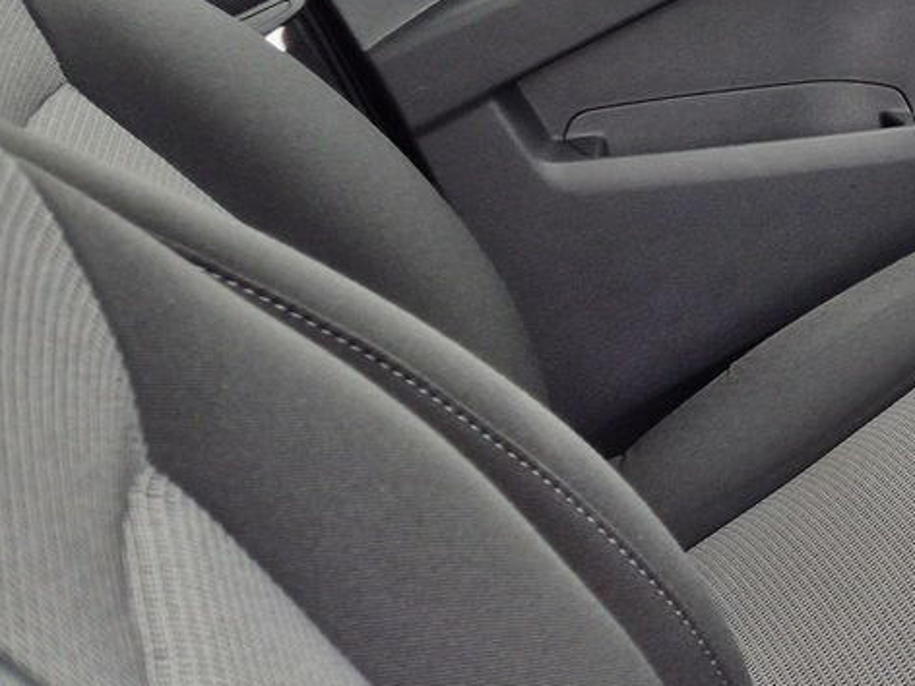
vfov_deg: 17.9
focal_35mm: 78
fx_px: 2062
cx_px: 1516
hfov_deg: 20.1
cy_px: -143
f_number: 1.8
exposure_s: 1/319
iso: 25
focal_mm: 5.4
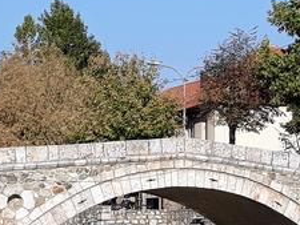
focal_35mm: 96
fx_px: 832
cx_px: 152
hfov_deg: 20.4
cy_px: 230
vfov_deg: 15.1
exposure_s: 1/1786
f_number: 1.7
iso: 40
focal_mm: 3.71
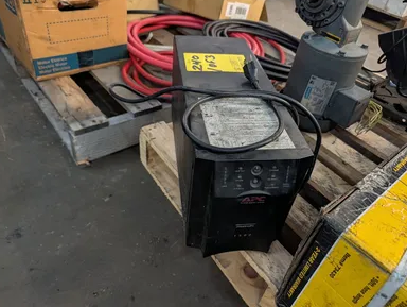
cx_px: 204
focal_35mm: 25
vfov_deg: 55.0
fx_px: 294
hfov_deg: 69.3
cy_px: 152
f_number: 1.68
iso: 579
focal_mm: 6.9
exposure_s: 1/120
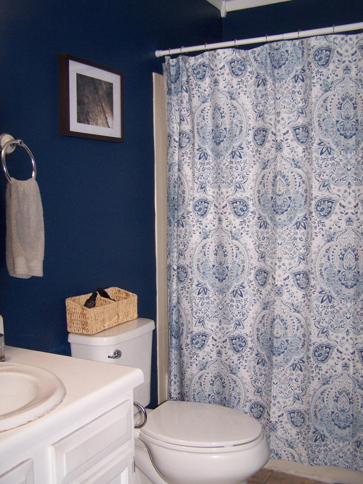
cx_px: 182
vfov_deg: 49.0
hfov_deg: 37.7
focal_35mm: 38
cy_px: 242
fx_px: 531
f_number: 2.8
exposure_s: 1/60
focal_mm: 6.3
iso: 140
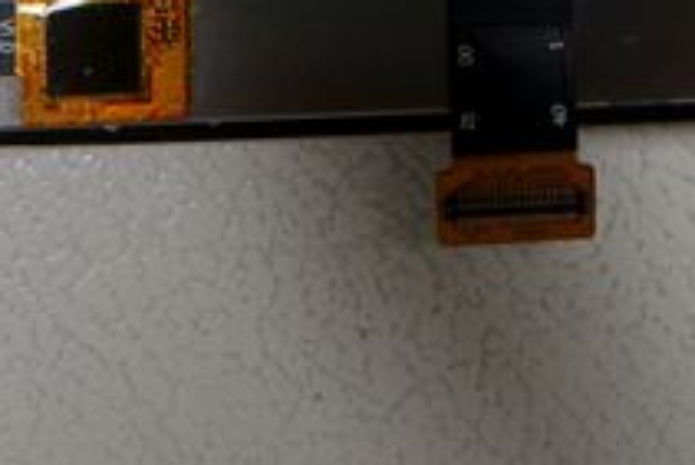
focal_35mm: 83
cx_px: 553
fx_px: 1603
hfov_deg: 24.1
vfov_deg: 15.0
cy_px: -284
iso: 100
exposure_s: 1/50
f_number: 2.5
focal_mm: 8.8
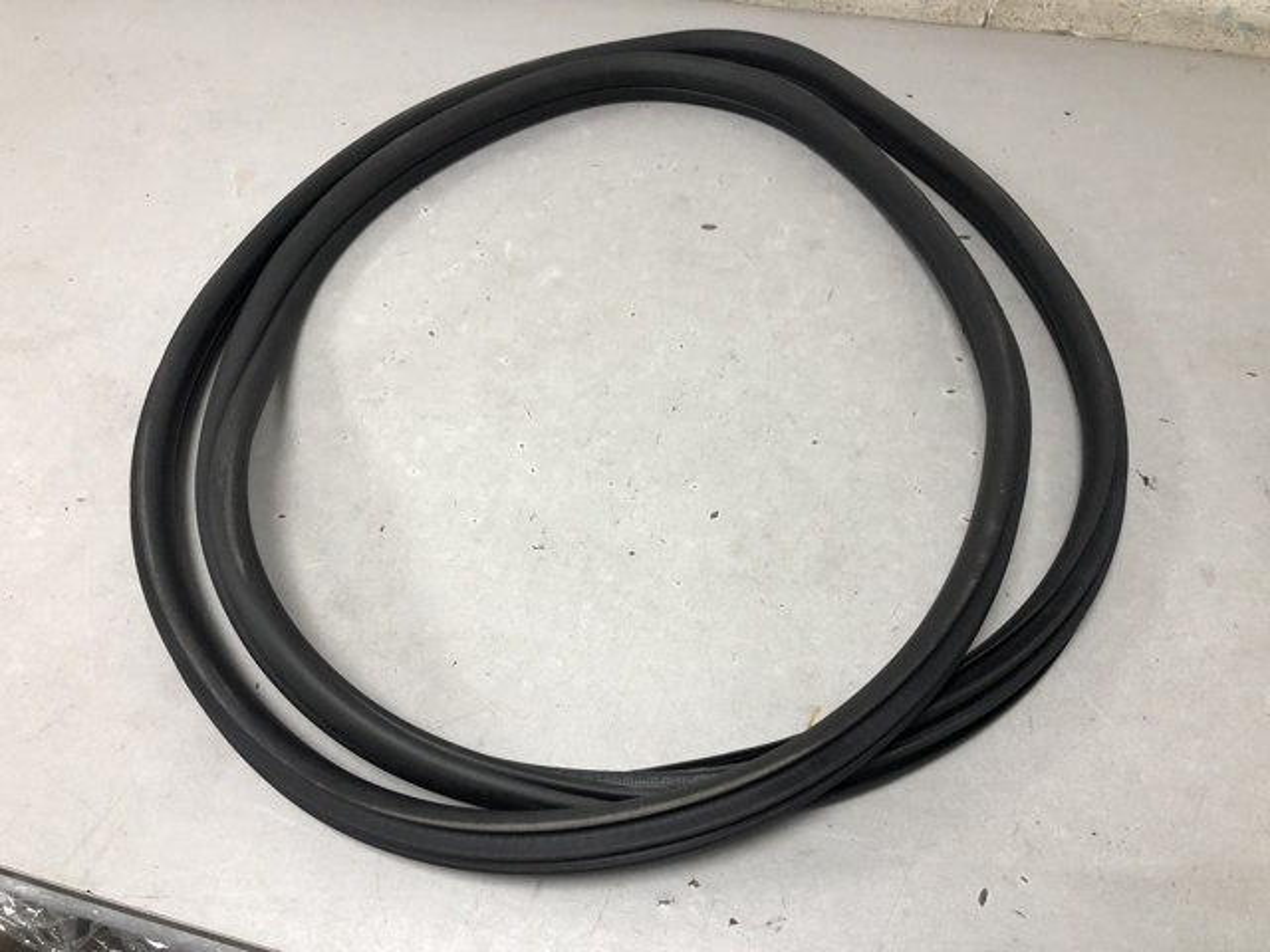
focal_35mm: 28
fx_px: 1027
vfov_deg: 49.7
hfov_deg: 63.4
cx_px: 635
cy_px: 476
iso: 40
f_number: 1.8
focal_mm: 4
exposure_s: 1/33
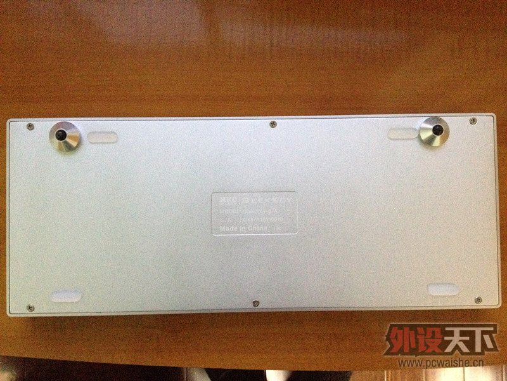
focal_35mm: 35
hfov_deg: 52.6
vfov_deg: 40.7
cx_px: 254
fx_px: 513
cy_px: 190
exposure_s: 1/17
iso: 800
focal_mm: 4.28
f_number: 2.4
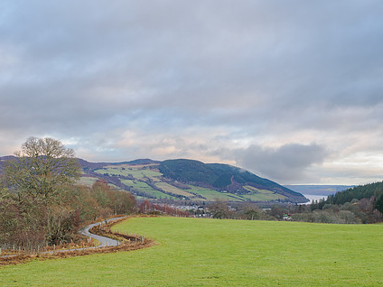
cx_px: 127
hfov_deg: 45.1
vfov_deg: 35.1
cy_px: 147
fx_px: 454
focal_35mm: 41
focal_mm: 15
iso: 400
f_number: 5.6
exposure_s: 1/100
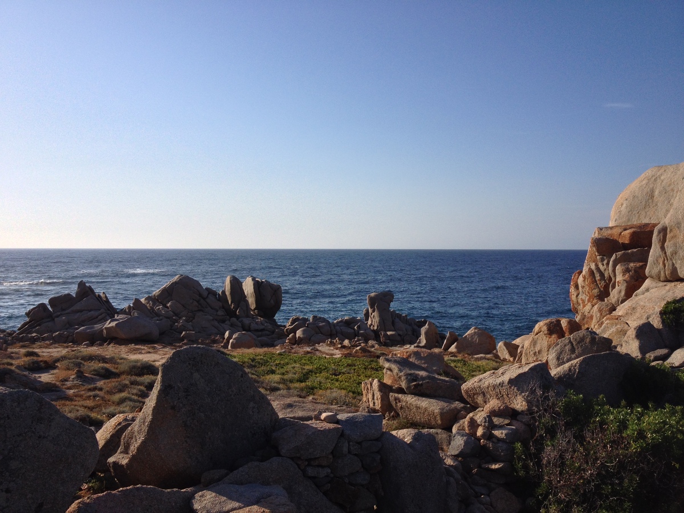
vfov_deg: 40.7
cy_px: 256
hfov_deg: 52.6
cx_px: 342
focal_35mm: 35
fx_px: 692
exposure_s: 1/2907
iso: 50
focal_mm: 4.28
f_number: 2.4
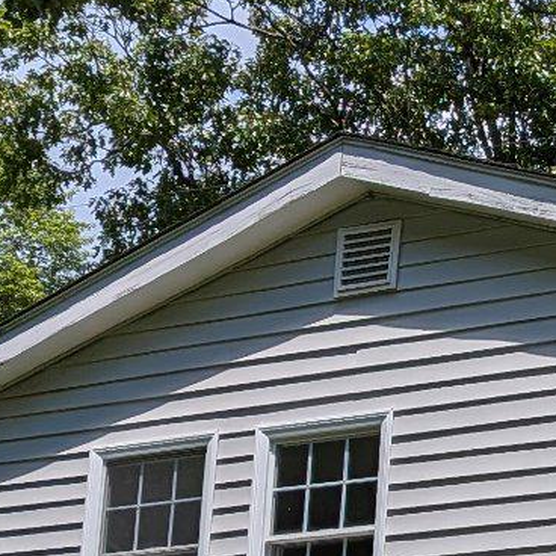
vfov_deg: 14.3
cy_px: 660
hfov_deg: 13.5
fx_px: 2144
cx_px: 950
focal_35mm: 118
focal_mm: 4.53
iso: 26
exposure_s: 1/2066
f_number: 1.7
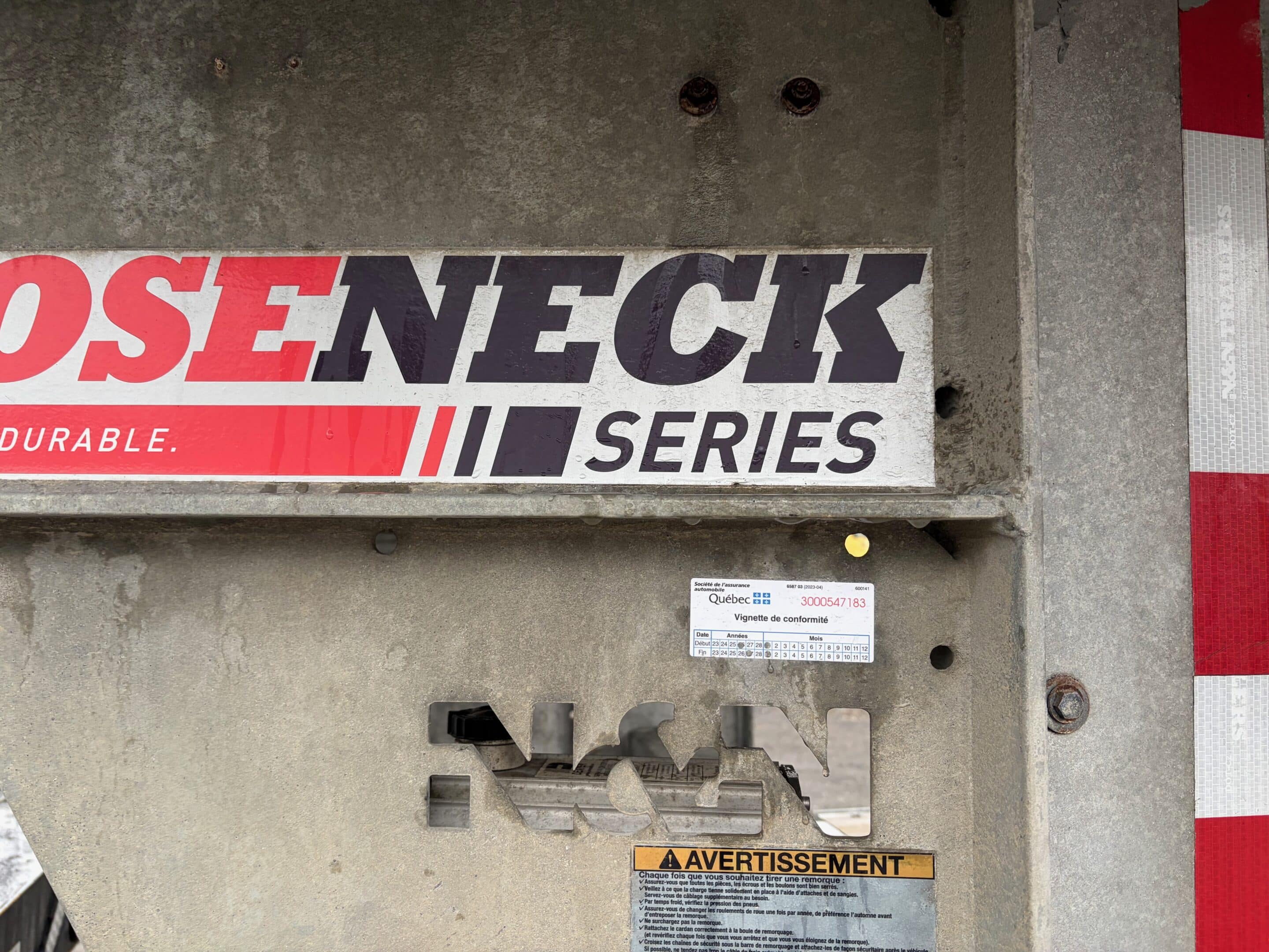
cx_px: 634
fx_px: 953
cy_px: 476
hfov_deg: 67.3
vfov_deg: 53.1
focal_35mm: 26
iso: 100
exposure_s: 1/121
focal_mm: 5.96
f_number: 1.6
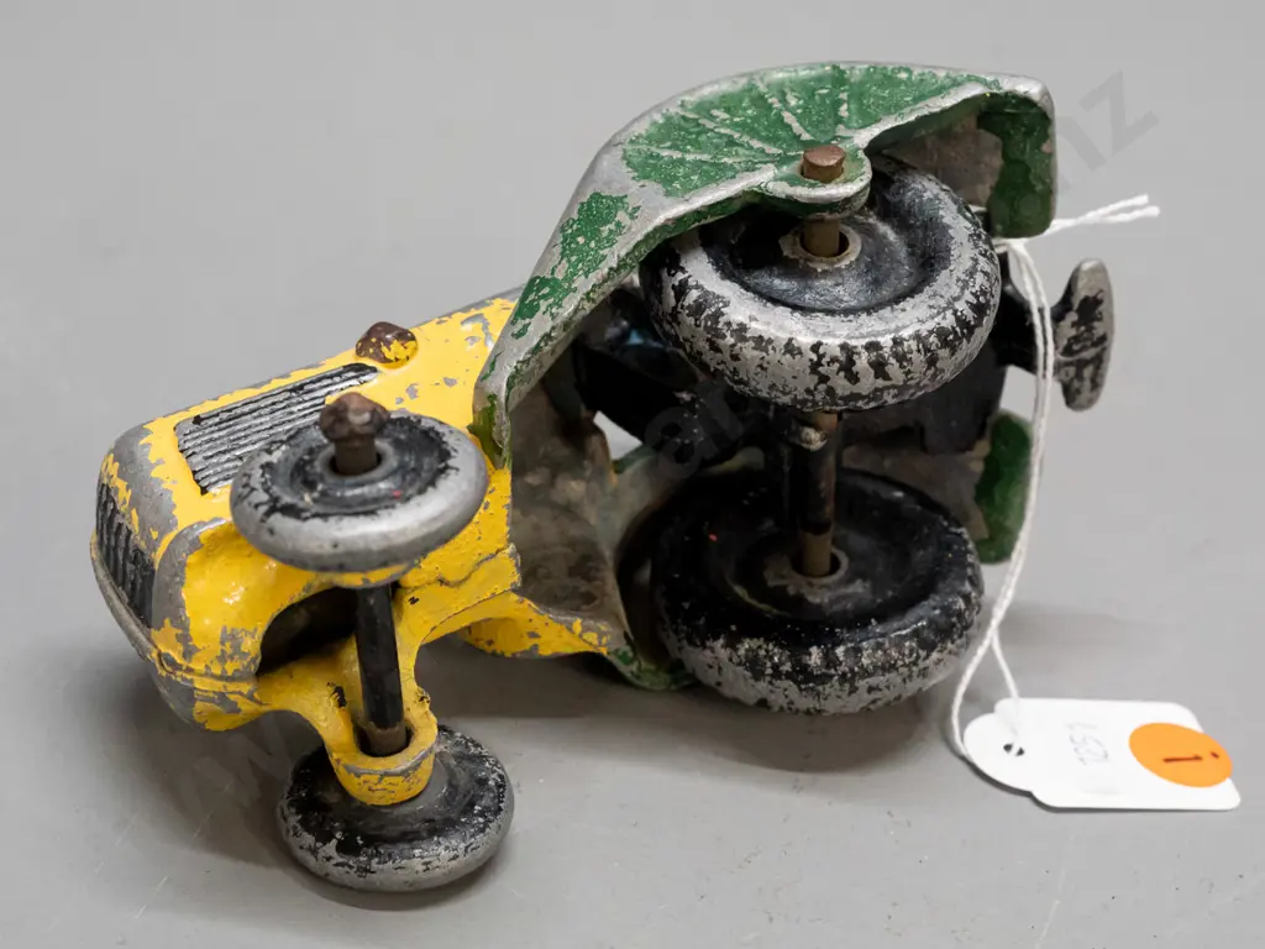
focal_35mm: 56
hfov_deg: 34.3
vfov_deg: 26.1
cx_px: 632
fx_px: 2046
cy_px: 474
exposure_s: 1/125
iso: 3200
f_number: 5.6
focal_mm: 28
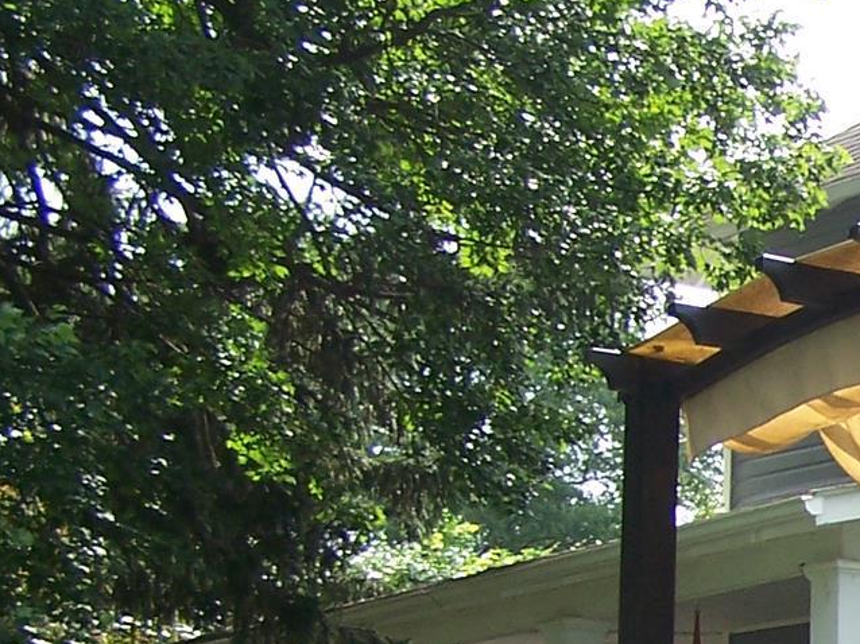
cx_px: 1347
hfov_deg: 14.8
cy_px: 683
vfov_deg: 12.0
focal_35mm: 122
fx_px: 3030
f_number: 2.8
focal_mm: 6.3
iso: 80
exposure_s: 1/350
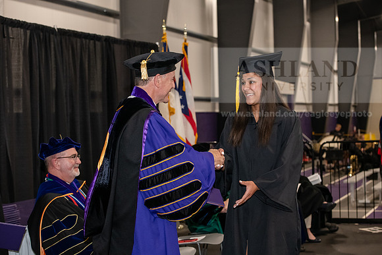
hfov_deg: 28.8
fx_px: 743
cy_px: 128
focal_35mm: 70
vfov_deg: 19.5
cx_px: 191
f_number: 5
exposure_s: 1/200
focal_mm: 70
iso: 2500
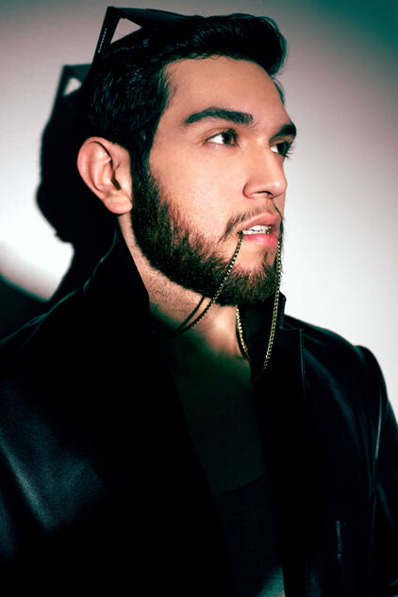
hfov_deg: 27.0
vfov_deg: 39.6
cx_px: 199
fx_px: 828
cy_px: 298
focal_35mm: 50
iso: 400
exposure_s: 1/100
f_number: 6.3
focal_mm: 50
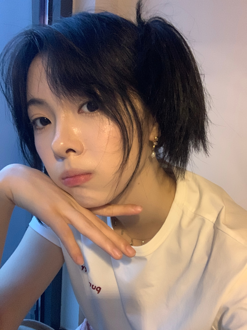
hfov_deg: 44.2
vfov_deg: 56.8
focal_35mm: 32
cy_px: 165
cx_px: 124
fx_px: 304
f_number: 2.2
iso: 640
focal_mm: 2.87
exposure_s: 1/17
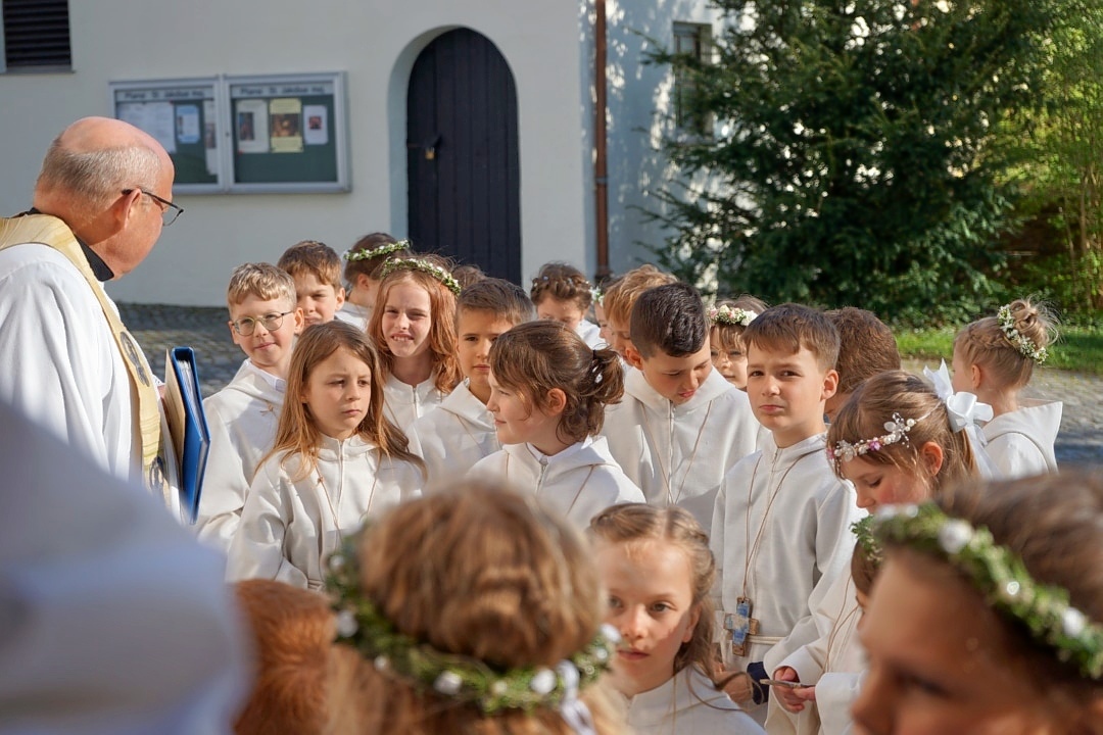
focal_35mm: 70
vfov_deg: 19.5
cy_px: 368
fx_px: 2145
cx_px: 552
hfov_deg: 28.8
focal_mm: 70
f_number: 6.3
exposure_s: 1/250
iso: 100
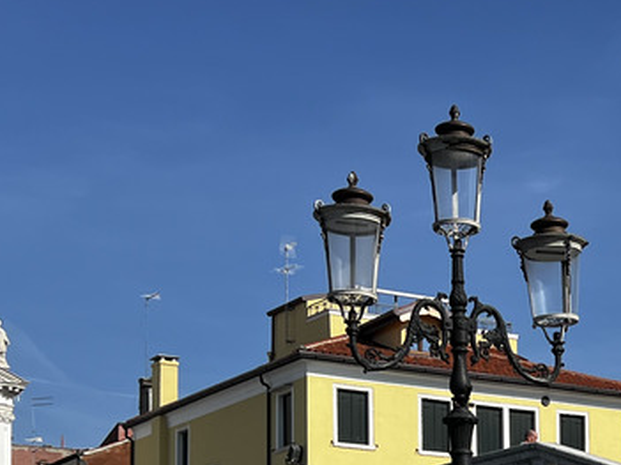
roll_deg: +1.3
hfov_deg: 21.1
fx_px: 1596
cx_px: 644
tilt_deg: +3.3
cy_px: 585
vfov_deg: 15.8
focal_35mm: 89
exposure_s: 1/6579
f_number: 1.5
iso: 50
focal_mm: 5.7
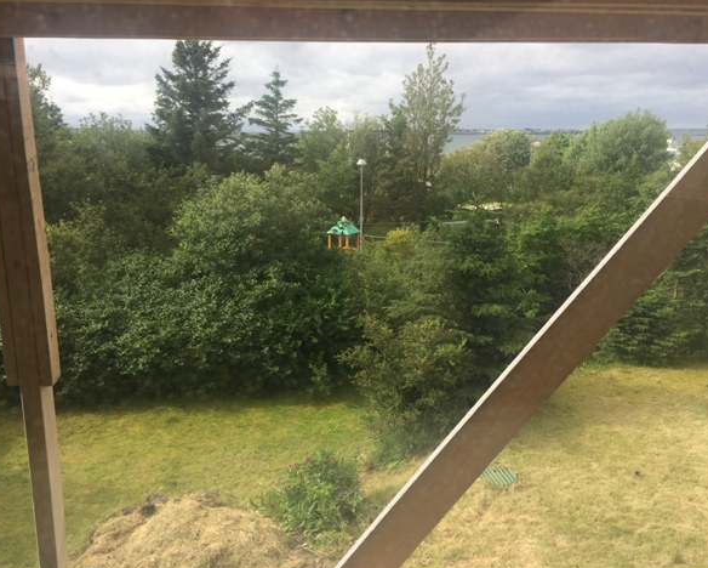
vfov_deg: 47.2
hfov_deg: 57.1
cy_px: 289
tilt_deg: -13.1
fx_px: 650
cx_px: 337
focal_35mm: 31
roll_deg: +0.6
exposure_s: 1/694
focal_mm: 4.15
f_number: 2.2
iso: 32
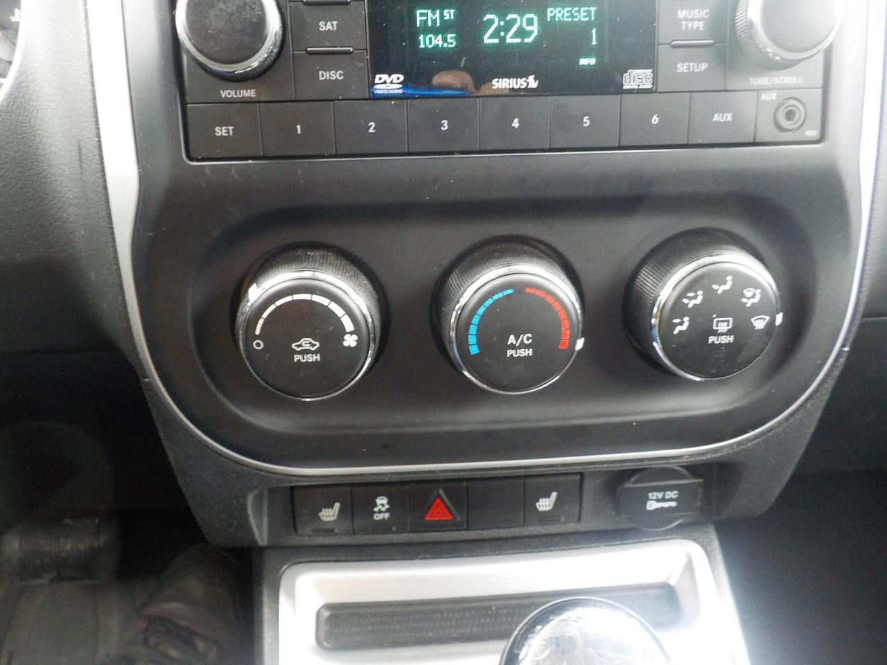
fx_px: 769
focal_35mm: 30
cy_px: 332
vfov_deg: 46.8
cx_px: 444
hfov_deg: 60.0
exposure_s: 1/10
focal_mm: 4.1
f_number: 3.3
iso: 400
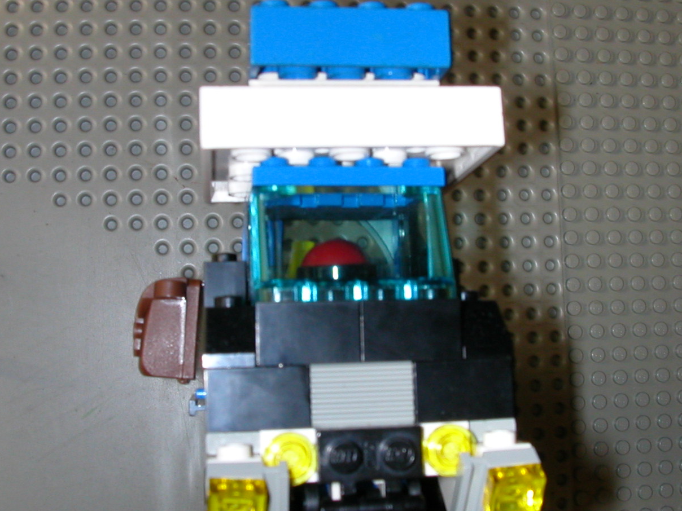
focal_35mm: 49
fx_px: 965
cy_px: 306
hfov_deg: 38.9
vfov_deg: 29.6
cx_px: 362
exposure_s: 1/30
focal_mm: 5.6
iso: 100
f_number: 4.5
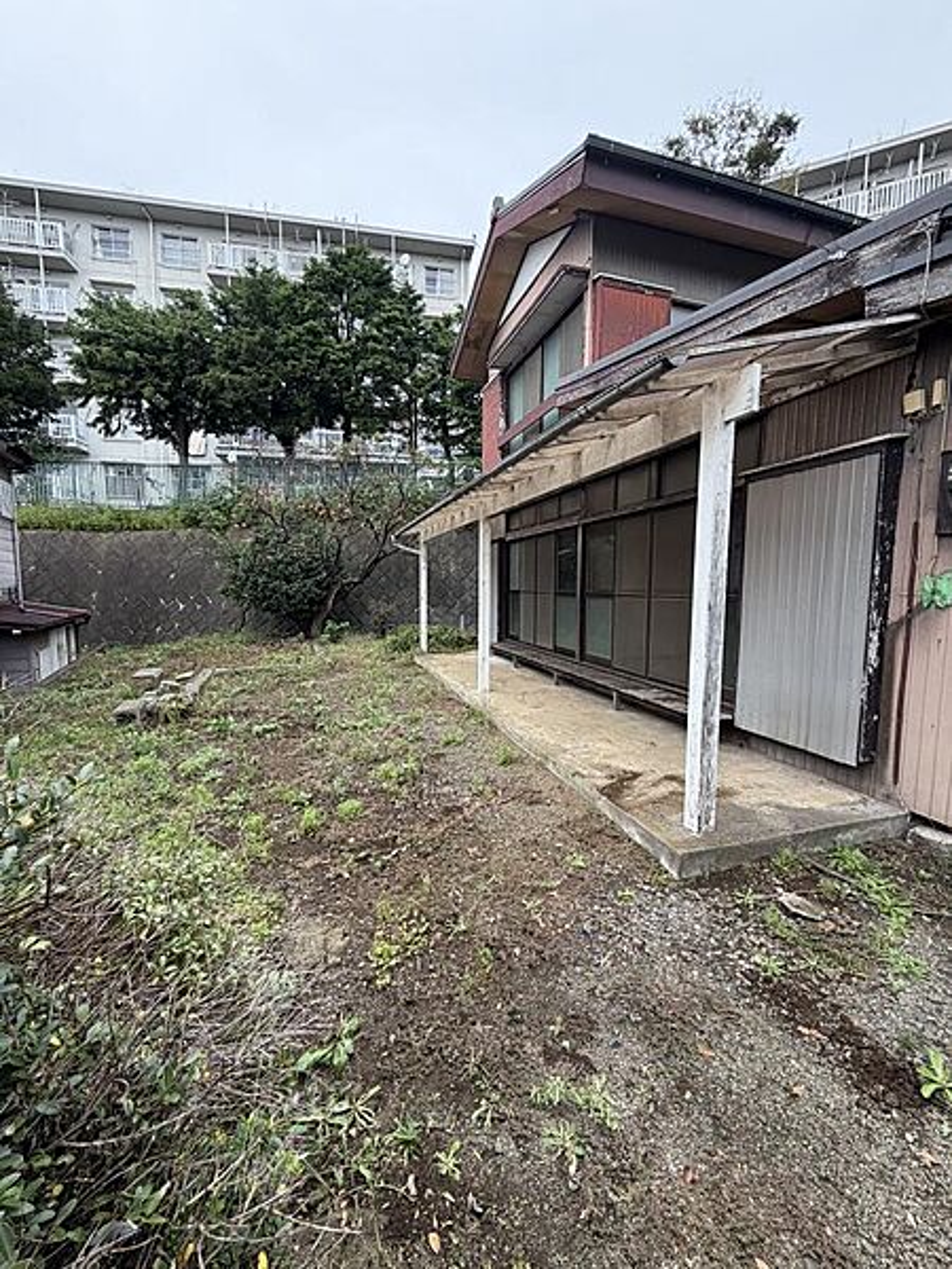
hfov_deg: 85.7
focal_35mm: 14
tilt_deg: -4.0
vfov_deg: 102.1
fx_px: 513
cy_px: 634
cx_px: 476
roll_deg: -0.6
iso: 64
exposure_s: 1/207
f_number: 2.2
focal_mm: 2.22
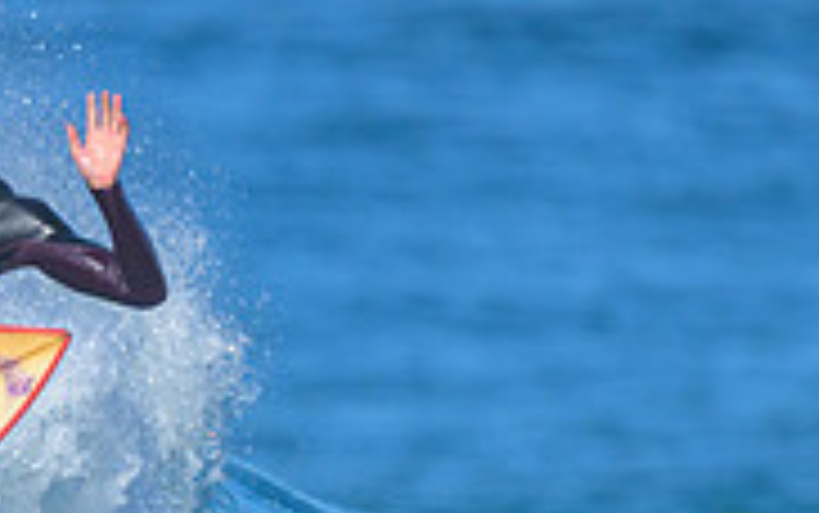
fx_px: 79778
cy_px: 775
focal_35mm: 3572
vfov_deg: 0.4
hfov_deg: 0.6
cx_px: -292
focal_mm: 800
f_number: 6.3
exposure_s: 1/2000
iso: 280
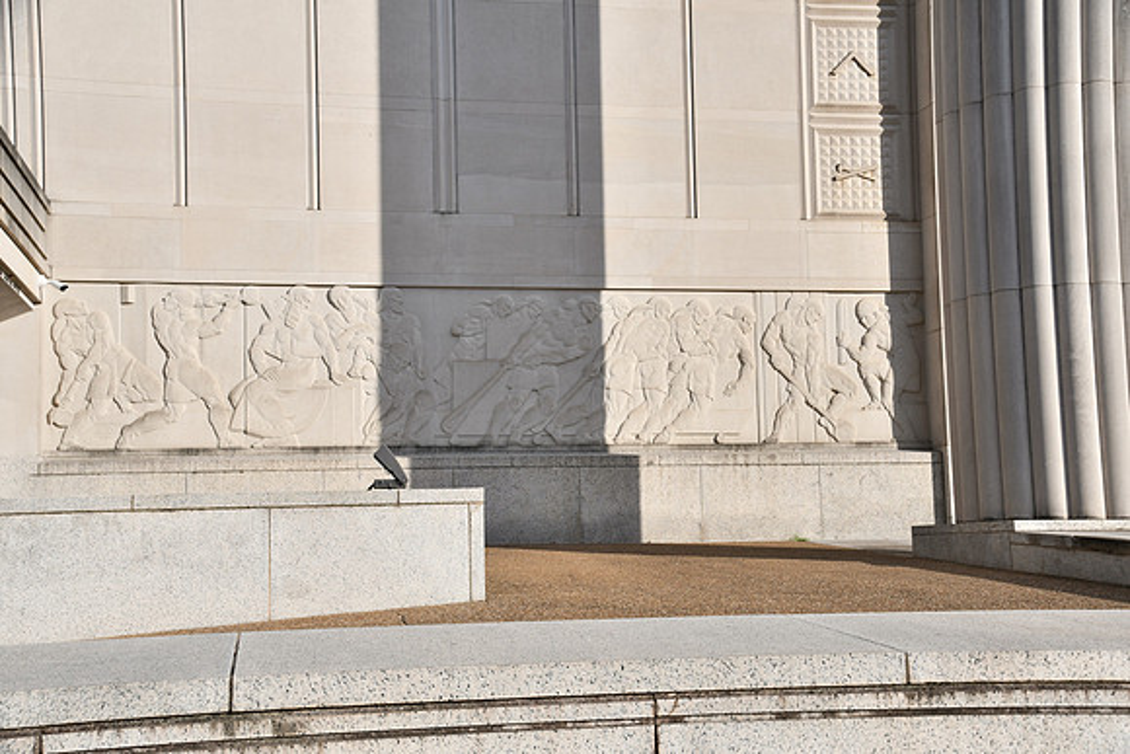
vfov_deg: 28.1
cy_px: 377
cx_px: 565
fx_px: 1507
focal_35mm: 48
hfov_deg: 41.1
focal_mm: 32
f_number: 9
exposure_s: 1/320
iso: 100
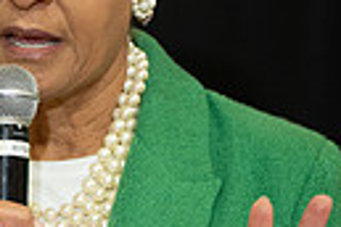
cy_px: 86
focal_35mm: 684
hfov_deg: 3.0
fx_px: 6478
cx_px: -383
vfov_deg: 2.0
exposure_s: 1/100
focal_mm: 152
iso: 1600
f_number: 2.8
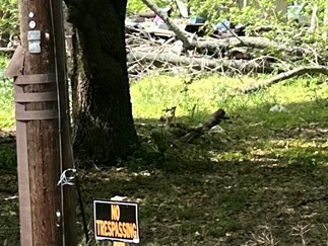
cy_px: 37
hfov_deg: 12.7
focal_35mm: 152
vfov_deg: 9.7
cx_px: 366
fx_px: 1442
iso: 80
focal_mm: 6.86
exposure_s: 1/1339
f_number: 1.78
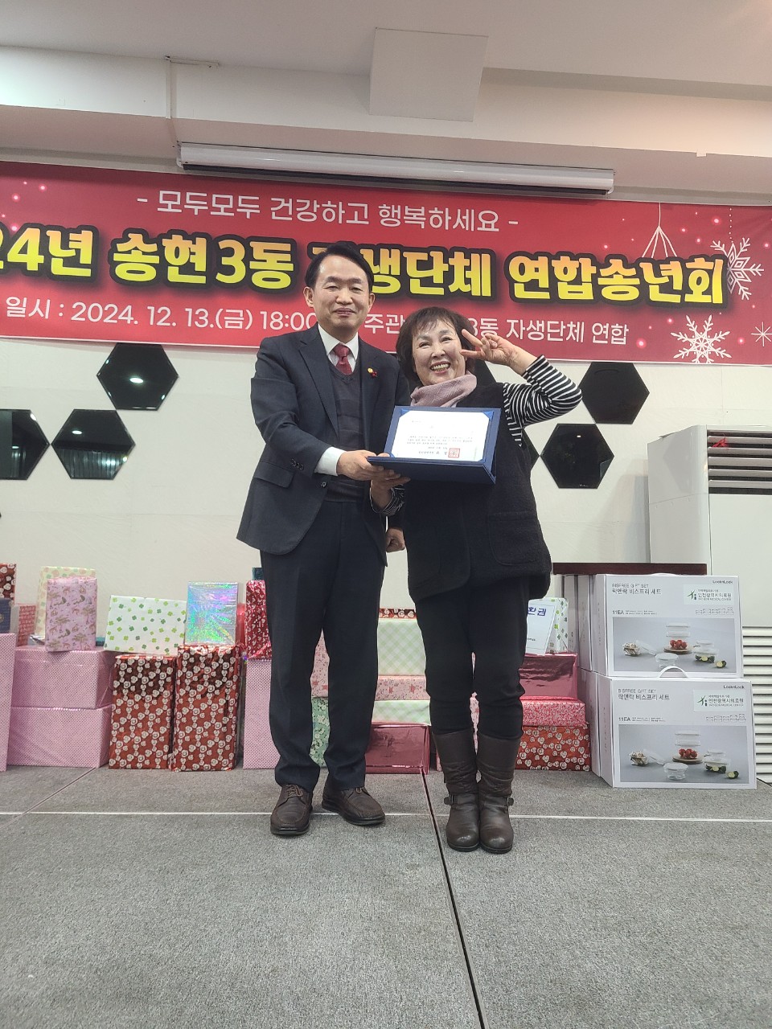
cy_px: 514
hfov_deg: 53.1
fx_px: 773
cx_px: 386
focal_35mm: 26
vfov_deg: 67.3
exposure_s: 1/60.2
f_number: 1.8
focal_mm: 5.4
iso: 200
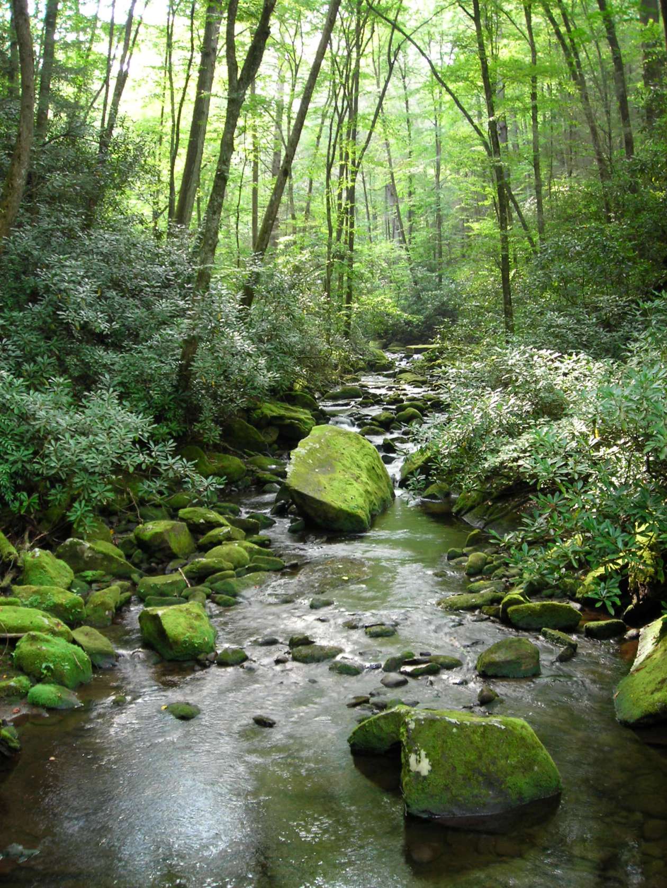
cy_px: 444
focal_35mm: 38
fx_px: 976
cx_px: 334
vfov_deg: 49.0
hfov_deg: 37.7
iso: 75
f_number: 3.2
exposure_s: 1/3.9
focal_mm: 6.3
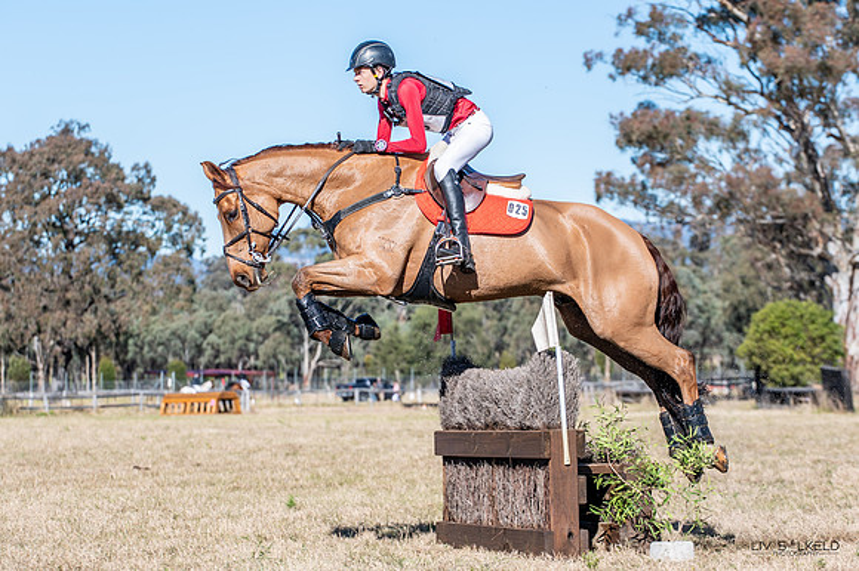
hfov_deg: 16.8
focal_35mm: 122
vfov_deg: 11.2
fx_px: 2916
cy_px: 250
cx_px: 420
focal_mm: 98
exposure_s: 1/1000
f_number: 4
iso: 100
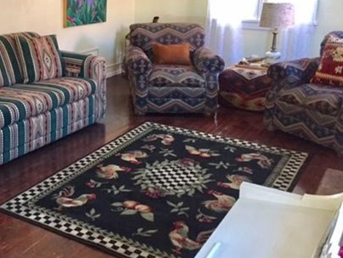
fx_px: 456
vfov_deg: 31.2
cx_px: 74
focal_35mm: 46
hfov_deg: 39.7
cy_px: 77
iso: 250
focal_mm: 4.15
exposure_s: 1/30
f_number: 2.2
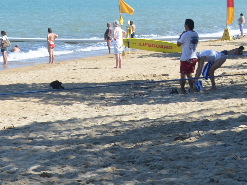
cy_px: -13
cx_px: -146
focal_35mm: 160
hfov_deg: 11.7
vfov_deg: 9.2
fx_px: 1141
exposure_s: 1/200
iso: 100
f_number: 7.1
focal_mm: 26
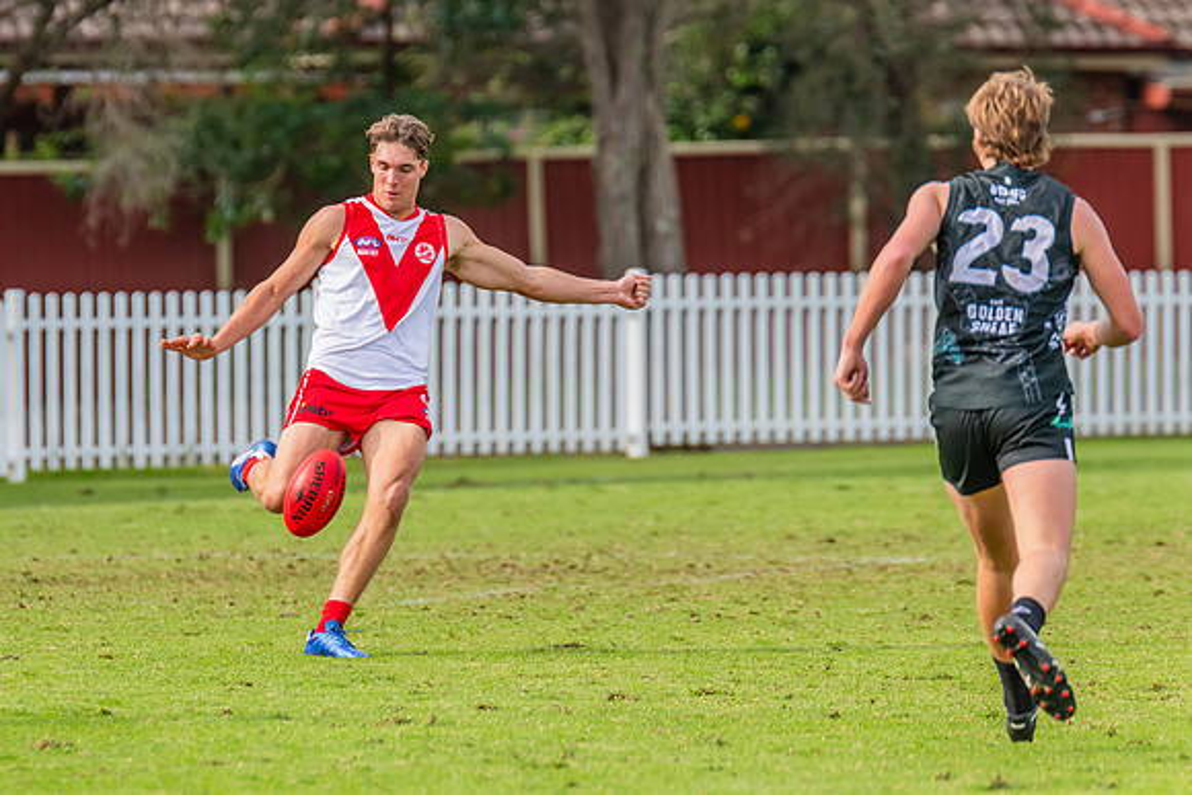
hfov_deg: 3.9
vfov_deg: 2.6
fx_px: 17525
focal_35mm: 529
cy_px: 324
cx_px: 446
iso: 800
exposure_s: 1/1600
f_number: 6.3
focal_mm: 420
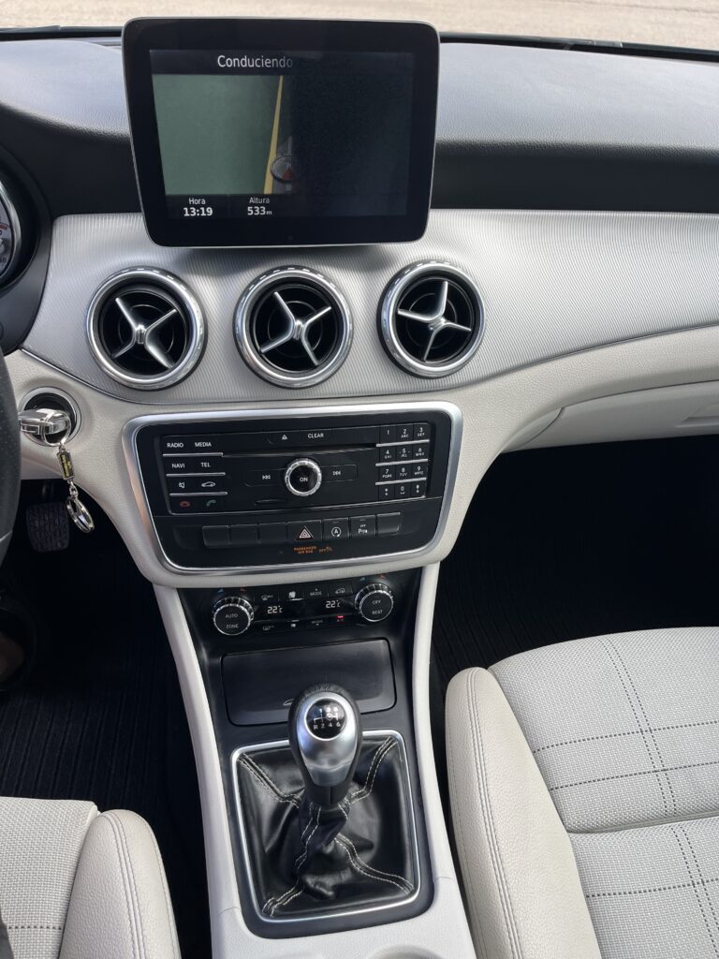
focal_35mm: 26
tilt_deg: -40.1
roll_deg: -5.0
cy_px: 480
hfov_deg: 53.1
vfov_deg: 67.3
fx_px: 720
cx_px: 360
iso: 50
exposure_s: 1/353
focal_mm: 5.1
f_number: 1.6
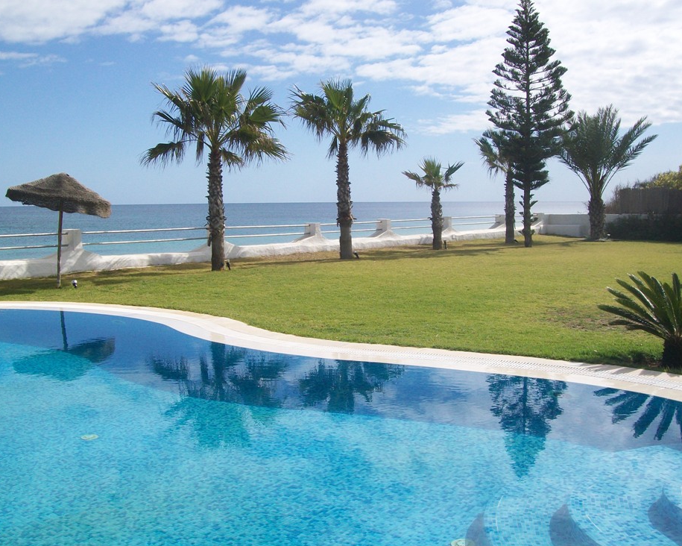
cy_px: 279
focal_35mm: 40
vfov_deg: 37.3
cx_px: 320
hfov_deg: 45.8
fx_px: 807
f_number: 4.8
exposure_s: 1/640
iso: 64
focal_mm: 6
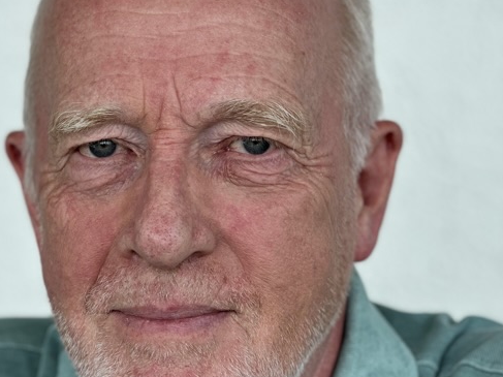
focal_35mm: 162
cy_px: 178
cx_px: 180
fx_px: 2353
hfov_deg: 12.2
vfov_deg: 9.2
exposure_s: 1/121
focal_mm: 9
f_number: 2.8
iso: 25
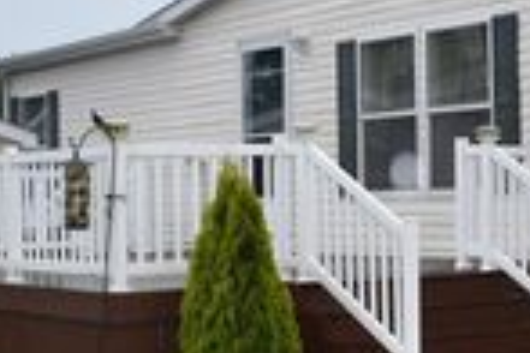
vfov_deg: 14.8
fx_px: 1354
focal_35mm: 92
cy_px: 247
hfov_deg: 22.0
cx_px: 393
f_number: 5
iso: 320
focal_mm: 18
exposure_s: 1/200
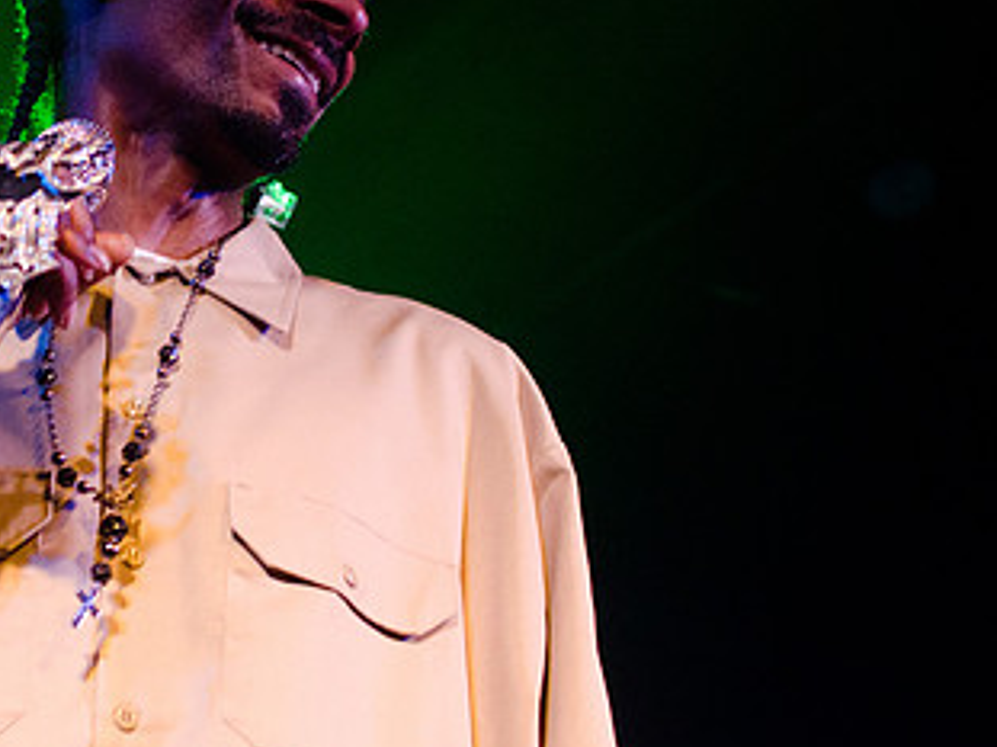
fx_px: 2703
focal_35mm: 94
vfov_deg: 15.7
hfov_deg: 20.6
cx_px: 157
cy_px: 308
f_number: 2.8
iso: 1250
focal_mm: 35
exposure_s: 1/125
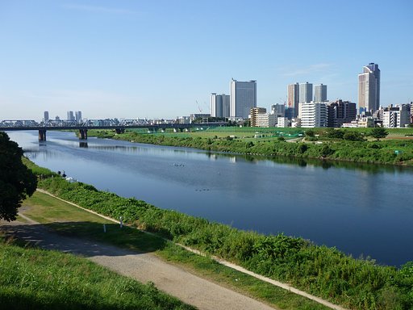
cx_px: 206
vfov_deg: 42.9
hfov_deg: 55.4
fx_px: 394
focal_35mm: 33
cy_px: 155
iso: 80
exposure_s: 1/125
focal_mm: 5.5
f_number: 8
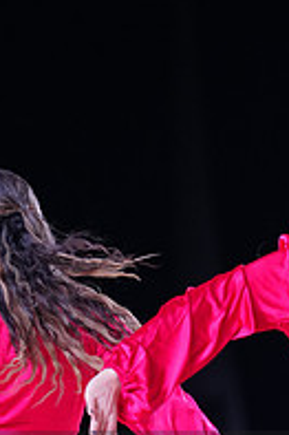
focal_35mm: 478
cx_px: 301
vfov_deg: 4.3
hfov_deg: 2.9
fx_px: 5766
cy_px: 506
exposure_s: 1/640
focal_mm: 162
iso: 1600
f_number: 2.8
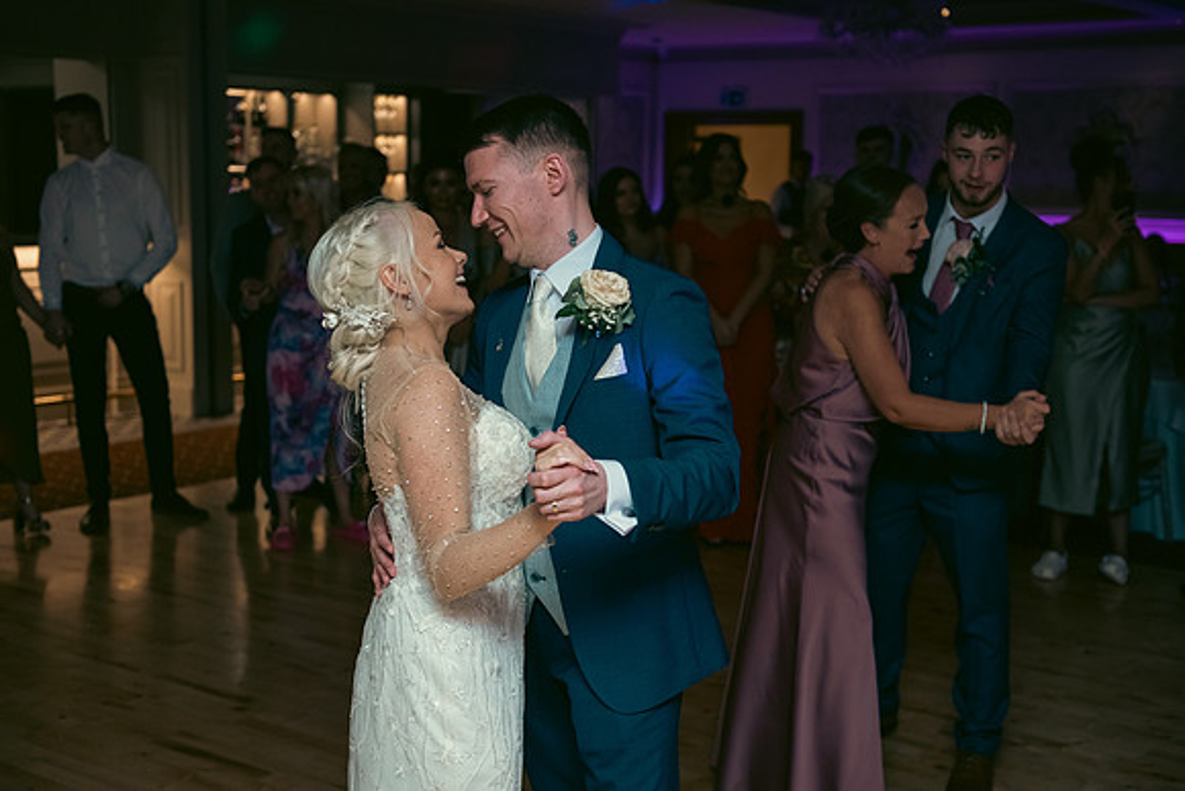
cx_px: 592
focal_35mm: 50
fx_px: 1638
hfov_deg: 39.8
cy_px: 396
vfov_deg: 27.1
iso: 800
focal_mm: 48
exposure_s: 1/160
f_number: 3.5
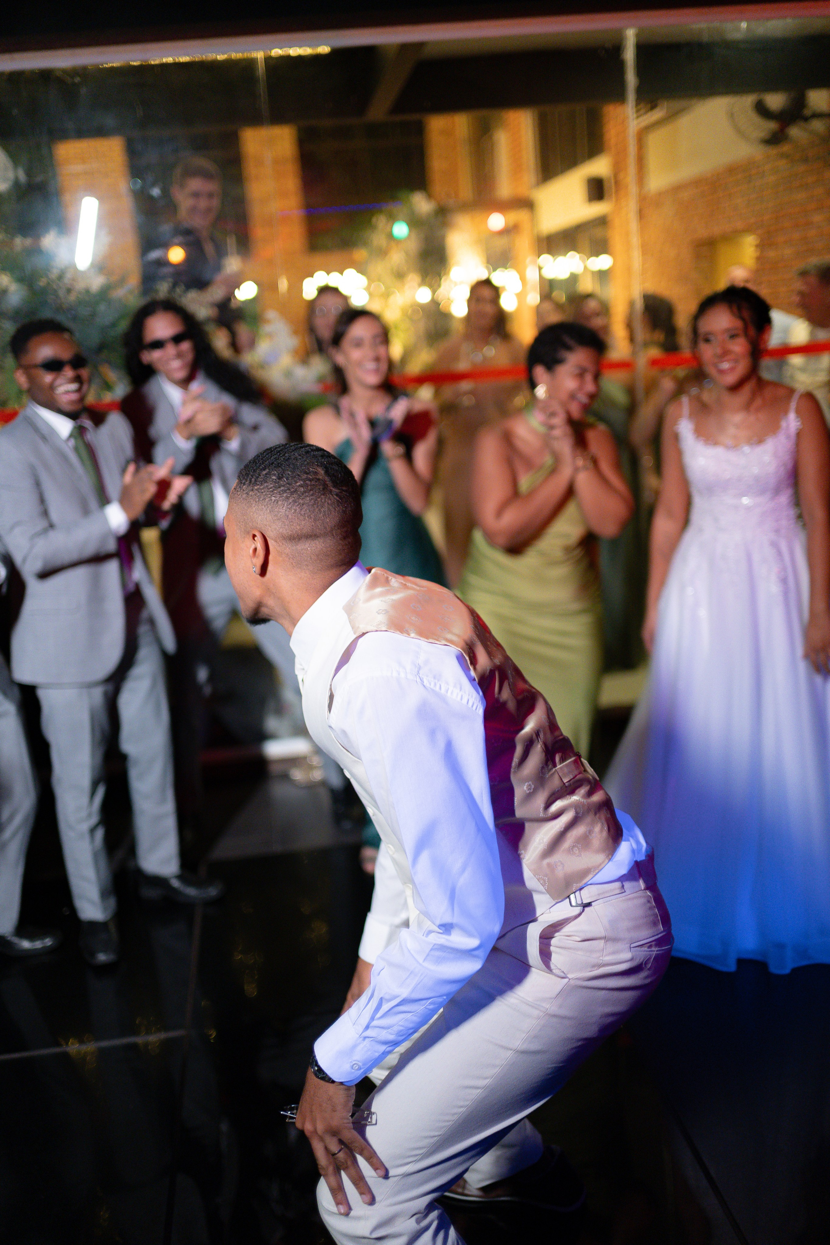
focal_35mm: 35
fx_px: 1210
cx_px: 415
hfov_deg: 37.9
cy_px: 622
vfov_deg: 54.4
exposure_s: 1/400
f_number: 1.4
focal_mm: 35
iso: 2000
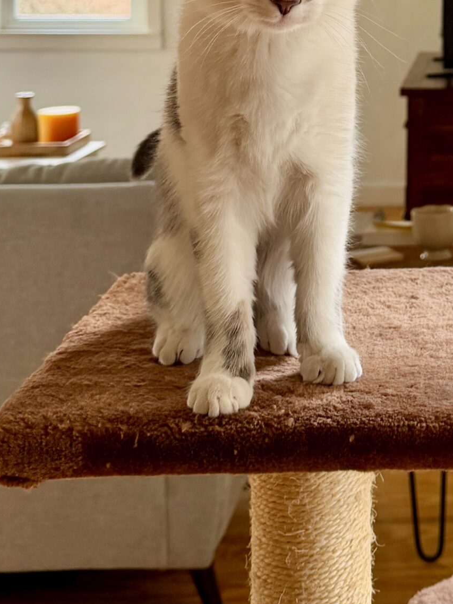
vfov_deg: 33.9
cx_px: 486
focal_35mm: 54
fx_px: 943
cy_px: 76
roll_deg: -1.5
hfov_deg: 25.3
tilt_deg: -1.6
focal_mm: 6.76
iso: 125
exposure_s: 1/120
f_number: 1.78
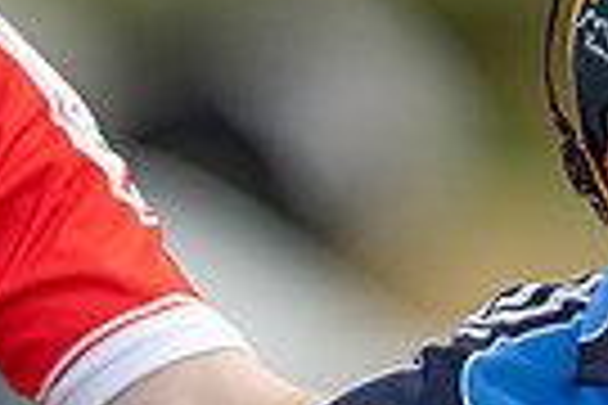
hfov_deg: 1.0
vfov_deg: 0.7
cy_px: 596
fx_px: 33961
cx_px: 950
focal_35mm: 2011
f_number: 2.8
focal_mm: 300
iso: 125
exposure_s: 1/1600
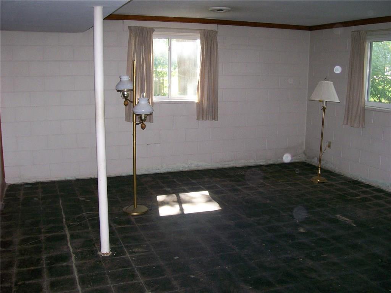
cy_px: 146
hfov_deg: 51.4
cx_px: 196
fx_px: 407
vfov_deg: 39.7
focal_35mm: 36
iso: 140
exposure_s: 1/64
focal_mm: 6
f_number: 2.7
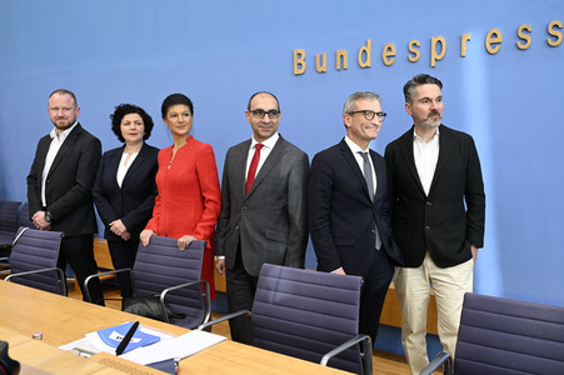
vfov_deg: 41.7
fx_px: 493
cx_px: 282
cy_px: 188
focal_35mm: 32
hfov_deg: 59.5
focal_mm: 31.5
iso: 2000
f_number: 4.5
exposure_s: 1/400
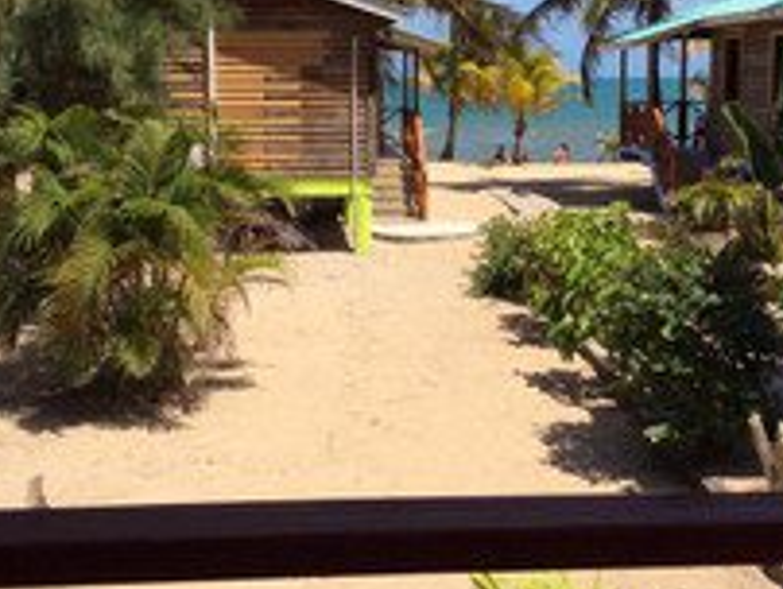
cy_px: 159
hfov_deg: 33.7
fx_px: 1291
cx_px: 341
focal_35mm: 57
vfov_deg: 25.5
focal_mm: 3.3
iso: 32
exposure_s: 1/1789
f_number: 2.4
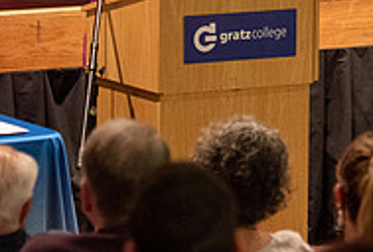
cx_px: 177
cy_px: 42
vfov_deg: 3.9
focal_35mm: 353
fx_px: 3675
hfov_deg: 5.8
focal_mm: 102
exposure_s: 1/80
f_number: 2.8
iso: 2500
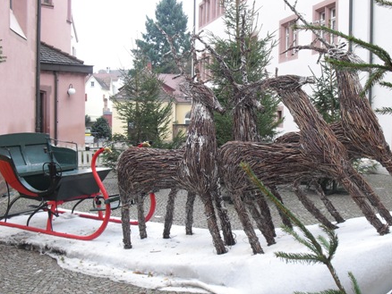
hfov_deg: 42.1
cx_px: 200
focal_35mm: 45
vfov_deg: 32.2
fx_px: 510
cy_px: 145
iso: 200
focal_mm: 7.7
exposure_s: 1/100
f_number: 3.4
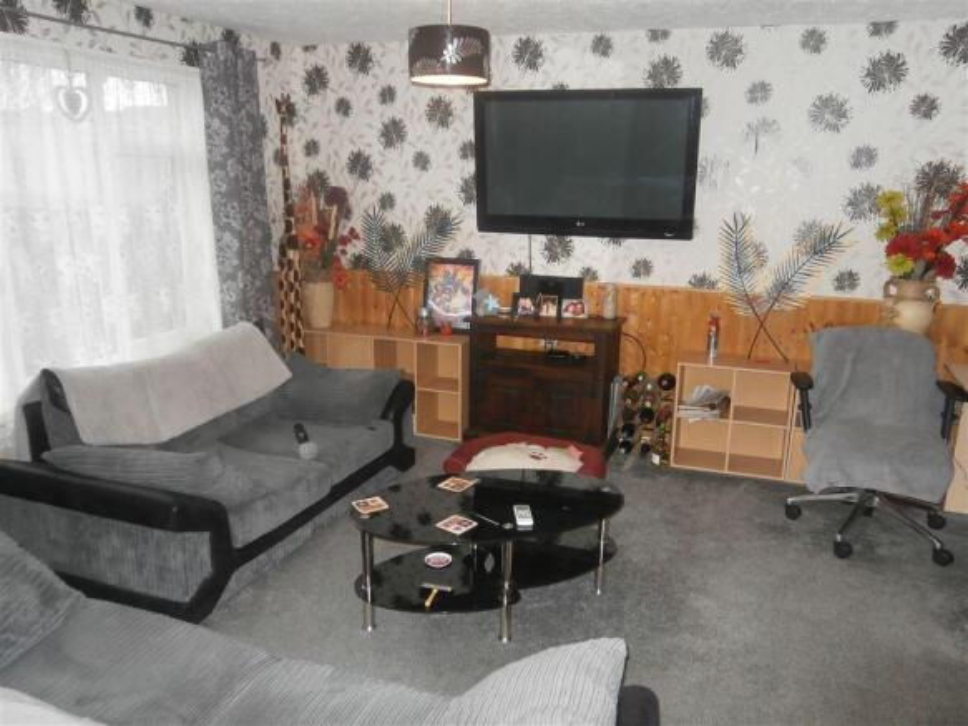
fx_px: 727
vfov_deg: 53.0
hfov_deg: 67.3
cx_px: 484
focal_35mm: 26
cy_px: 363
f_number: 2.8
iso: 200
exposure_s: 1/30
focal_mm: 4.7
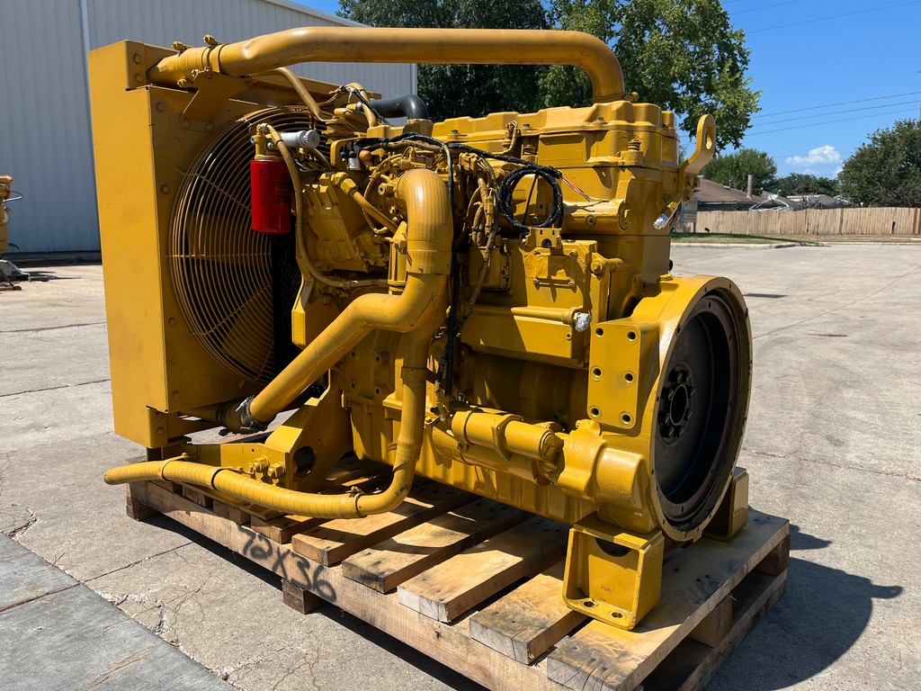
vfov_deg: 53.1
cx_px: 460
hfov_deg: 67.3
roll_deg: +1.1
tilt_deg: -9.7
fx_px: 692
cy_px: 346
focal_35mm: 26
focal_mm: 5.1
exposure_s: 1/3049
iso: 50
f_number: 1.6
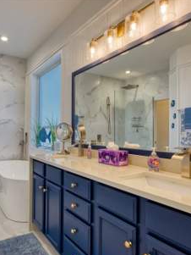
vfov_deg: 73.9
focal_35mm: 23
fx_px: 169
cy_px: 131
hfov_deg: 56.4
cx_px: 51
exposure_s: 1/50
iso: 400
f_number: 8
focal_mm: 10
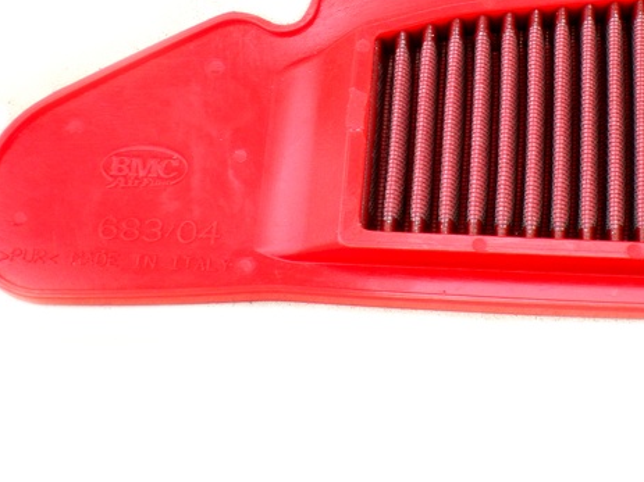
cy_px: 119
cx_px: 478
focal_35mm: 65
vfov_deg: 22.4
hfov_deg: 29.4
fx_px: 1209
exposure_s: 1/147
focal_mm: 6.3
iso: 64
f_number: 4.6
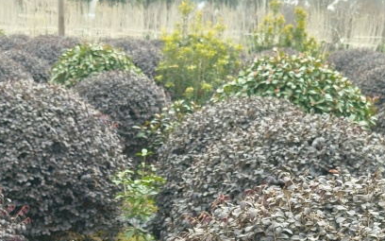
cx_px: 193
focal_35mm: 72
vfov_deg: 16.0
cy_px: 396
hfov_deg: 28.6
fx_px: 755
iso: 80
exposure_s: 1/898
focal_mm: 4.84
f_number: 1.8
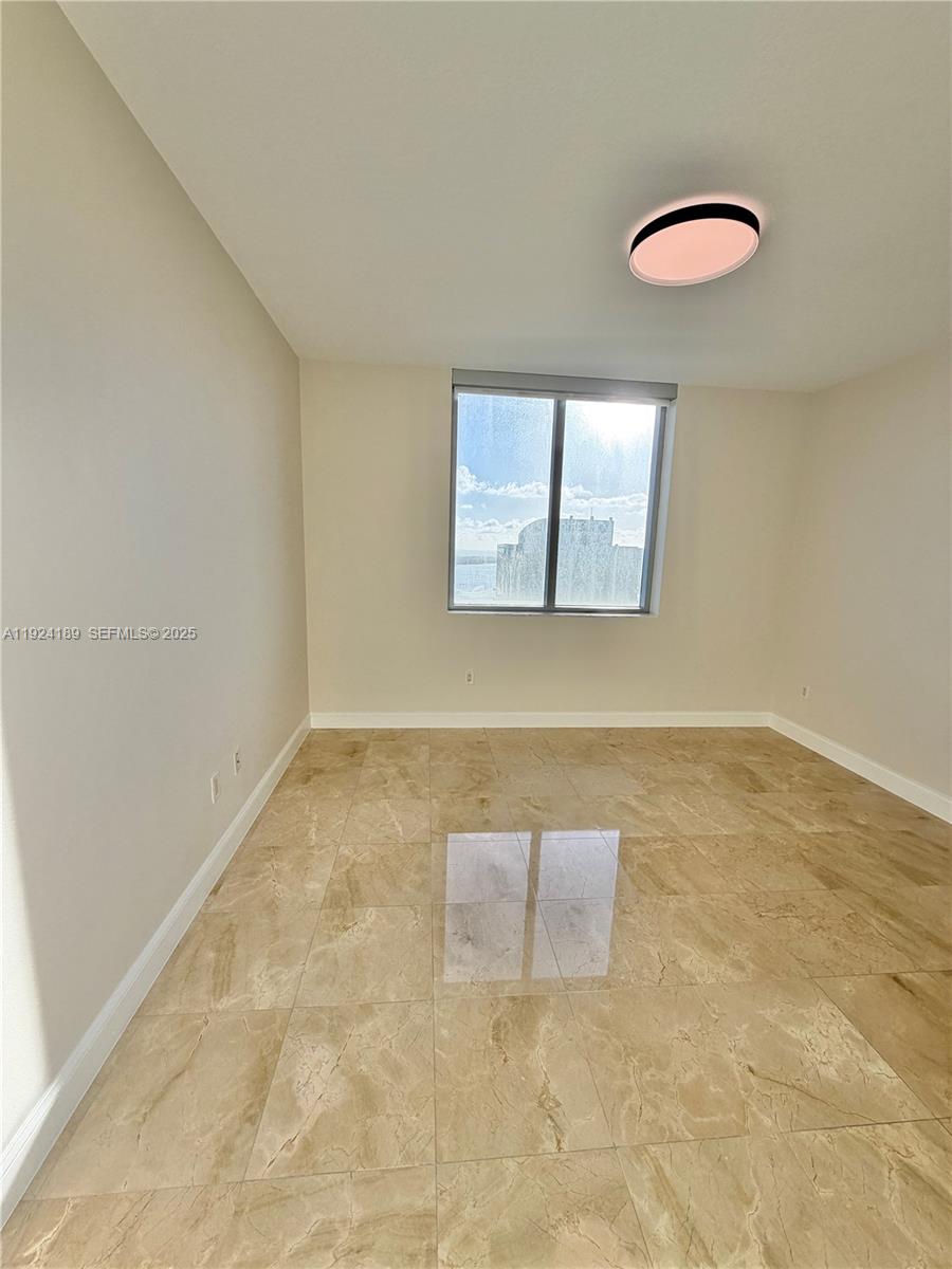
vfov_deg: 102.1
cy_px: 634
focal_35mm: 14
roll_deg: -3.0
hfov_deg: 85.7
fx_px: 513
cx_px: 476
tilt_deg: -10.1
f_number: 2.2
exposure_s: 1/482
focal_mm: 2.22
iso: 64
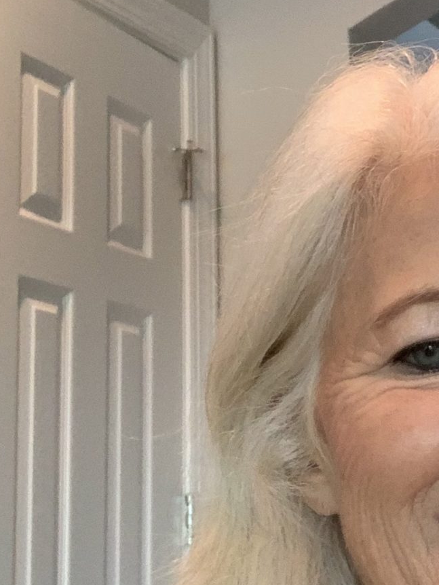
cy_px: 318
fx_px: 1606
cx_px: 580
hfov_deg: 14.8
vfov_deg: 20.6
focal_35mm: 95
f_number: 2.2
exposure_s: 1/60
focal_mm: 2.87
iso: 160
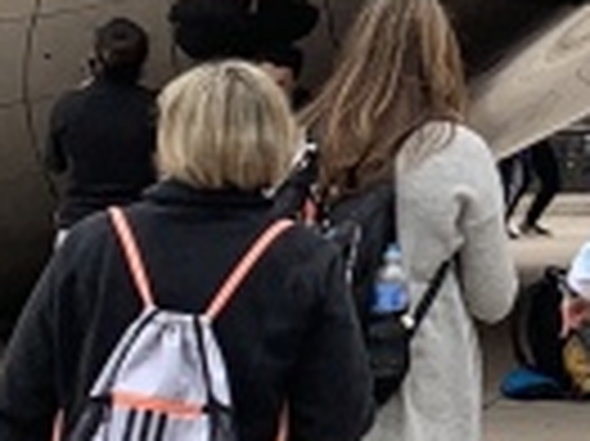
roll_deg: -0.1
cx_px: 1482
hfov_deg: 8.7
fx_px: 3474
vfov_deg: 7.1
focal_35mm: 204
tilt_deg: +5.7
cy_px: -356
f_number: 1.8
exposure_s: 1/130
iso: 25
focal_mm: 4.25
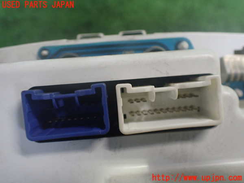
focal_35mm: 30
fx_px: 211
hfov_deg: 60.0
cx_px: 122
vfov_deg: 46.8
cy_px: 92
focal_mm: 5.4
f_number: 2.3
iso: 800
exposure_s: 1/125
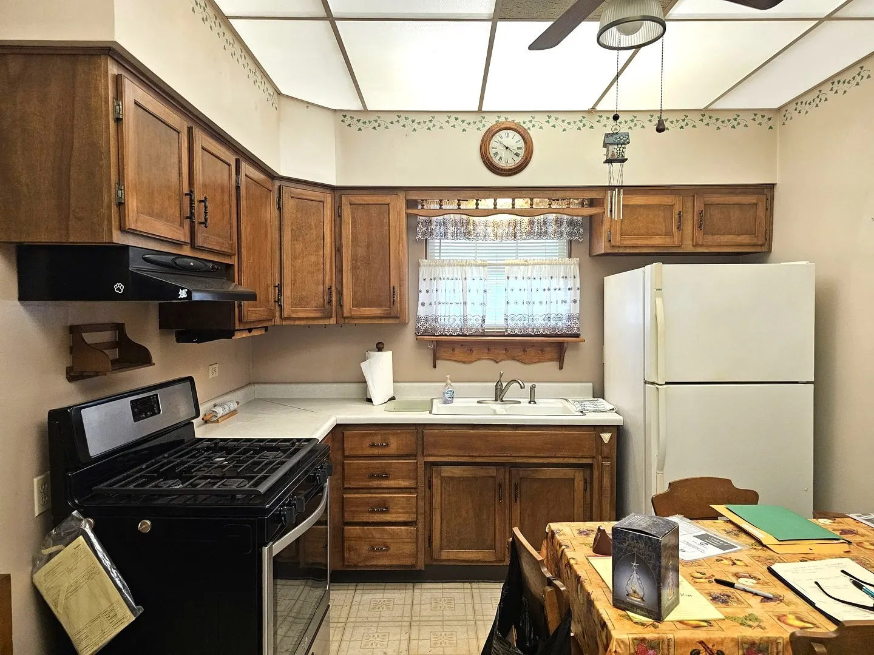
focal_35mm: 23
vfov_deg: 58.9
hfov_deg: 73.9
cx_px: 437
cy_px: 328
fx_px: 581
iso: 640
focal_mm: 6.3
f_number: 1.7
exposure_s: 1/120
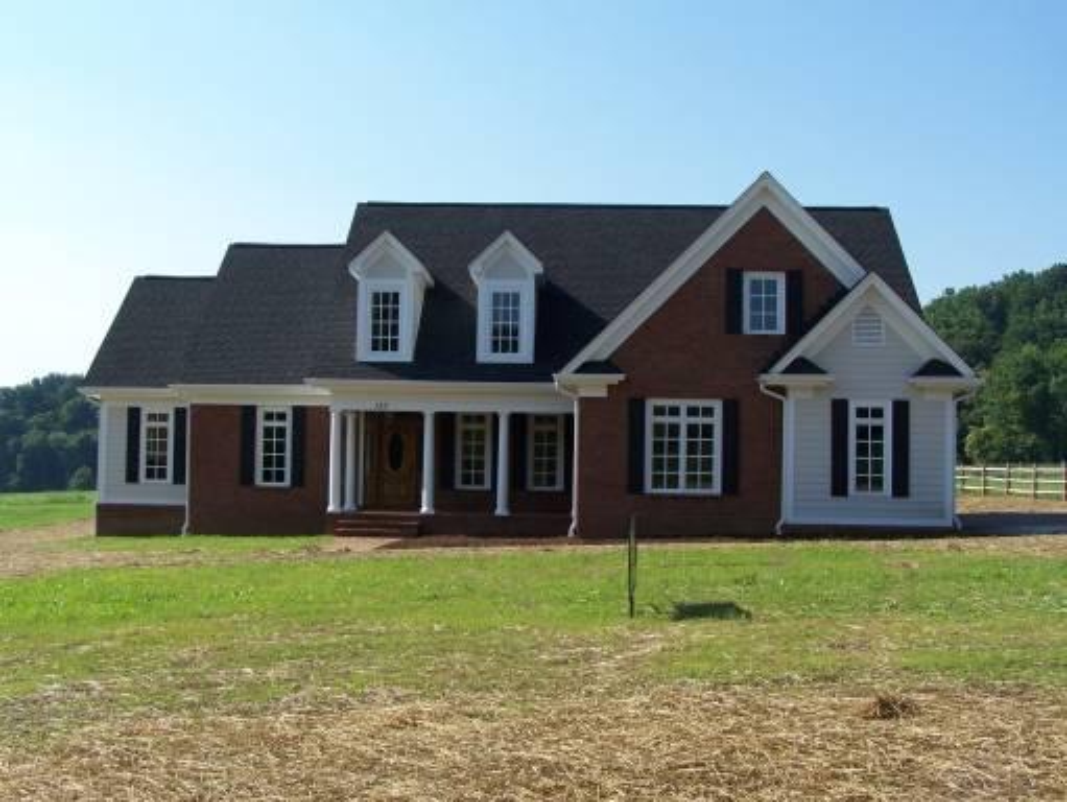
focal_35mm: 48
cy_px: 401
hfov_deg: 39.6
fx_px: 1481
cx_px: 534
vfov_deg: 30.3
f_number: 4
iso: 80
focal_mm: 8
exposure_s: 1/750
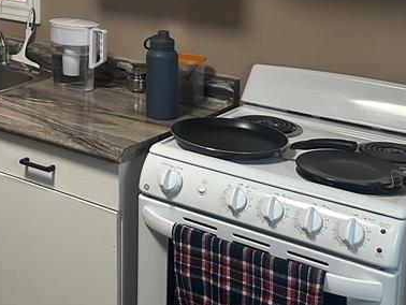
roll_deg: +0.2
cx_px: -15
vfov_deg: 21.6
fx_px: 763
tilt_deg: -8.0
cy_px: -14
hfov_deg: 27.8
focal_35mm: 65
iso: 250
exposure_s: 1/60
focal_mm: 6.86
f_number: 1.78
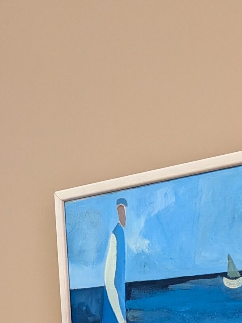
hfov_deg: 17.8
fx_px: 718
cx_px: 321
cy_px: 425
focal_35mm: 77
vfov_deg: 22.5
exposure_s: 1/147
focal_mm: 4.53
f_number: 1.7
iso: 304
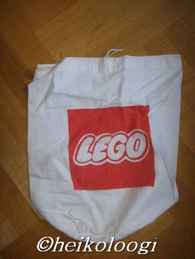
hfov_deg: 36.8
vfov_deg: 47.9
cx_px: 98
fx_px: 293
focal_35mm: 39
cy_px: 130
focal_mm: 6.6
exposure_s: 1/45
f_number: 3.5
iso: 100
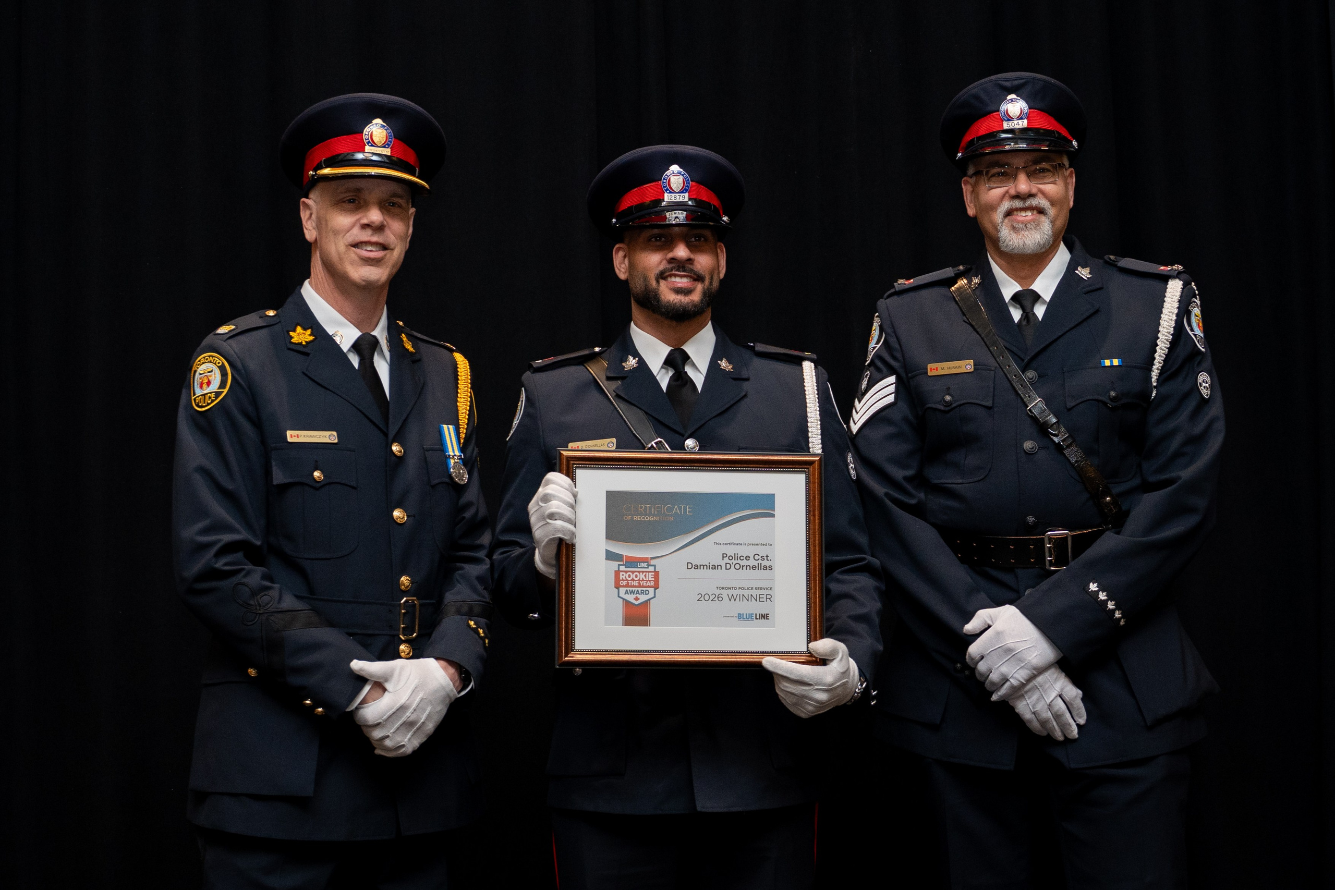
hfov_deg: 30.1
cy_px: 434
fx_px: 2482
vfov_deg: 20.3
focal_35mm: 67
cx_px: 730
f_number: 2.8
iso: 800
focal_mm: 34.4
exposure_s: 1/160
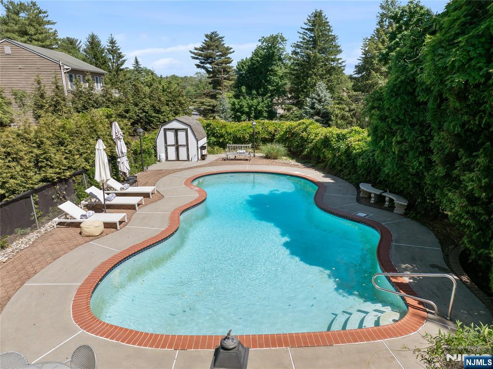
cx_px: 246
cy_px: 184
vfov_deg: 56.7
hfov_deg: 71.6
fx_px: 341
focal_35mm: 24
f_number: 3.2
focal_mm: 12.3
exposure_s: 1/320
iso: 100
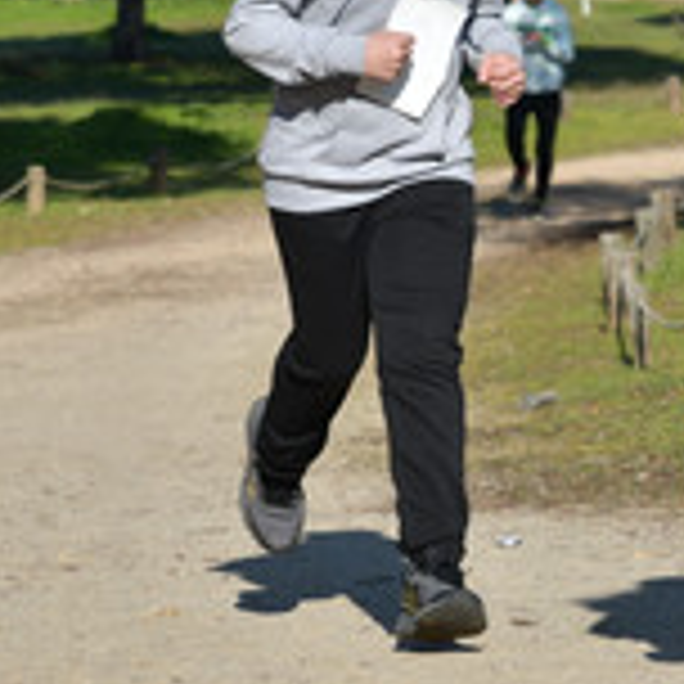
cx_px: 716
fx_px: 6573
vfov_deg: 5.9
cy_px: 106
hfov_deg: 5.9
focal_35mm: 294
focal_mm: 70
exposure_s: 1/1000
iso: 100
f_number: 5
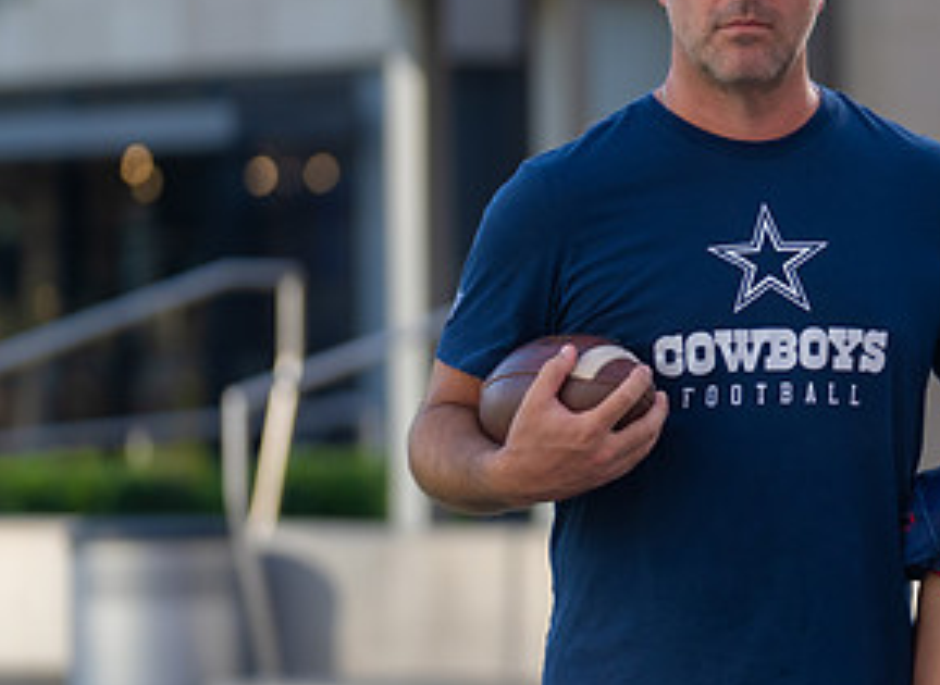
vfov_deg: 4.9
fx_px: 8012
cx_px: 889
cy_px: 326
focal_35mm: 298
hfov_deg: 6.7
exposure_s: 1/500
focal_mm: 127
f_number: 2.8
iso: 100
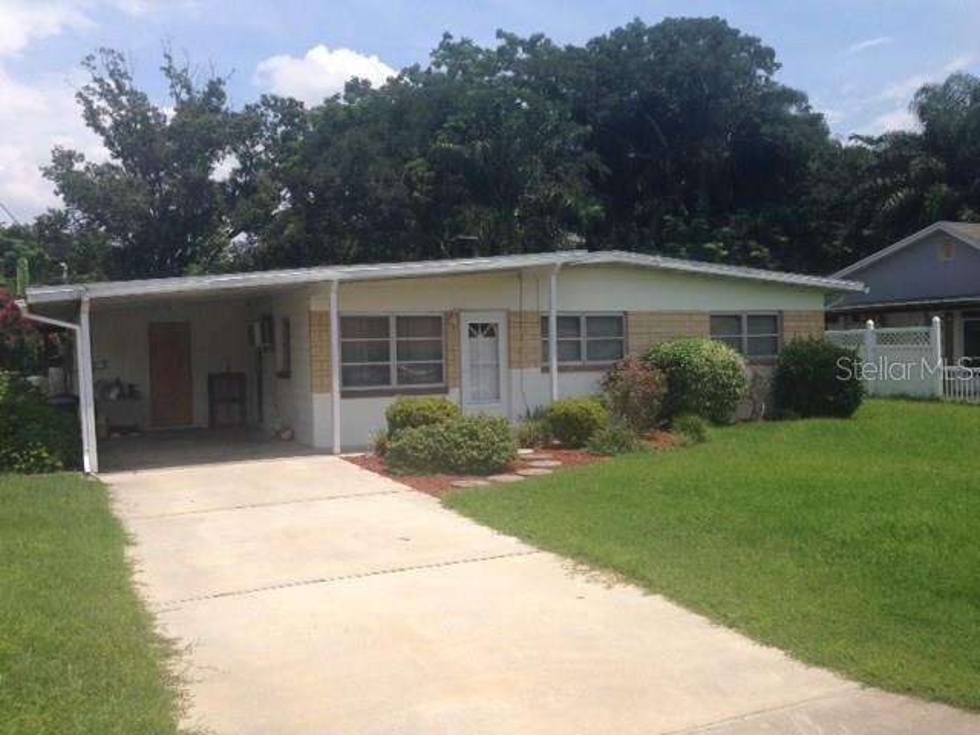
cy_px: 368
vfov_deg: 42.9
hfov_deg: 55.4
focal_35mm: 33
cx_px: 490
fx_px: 934
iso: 50
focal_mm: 4.12
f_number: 2.4
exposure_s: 1/2262
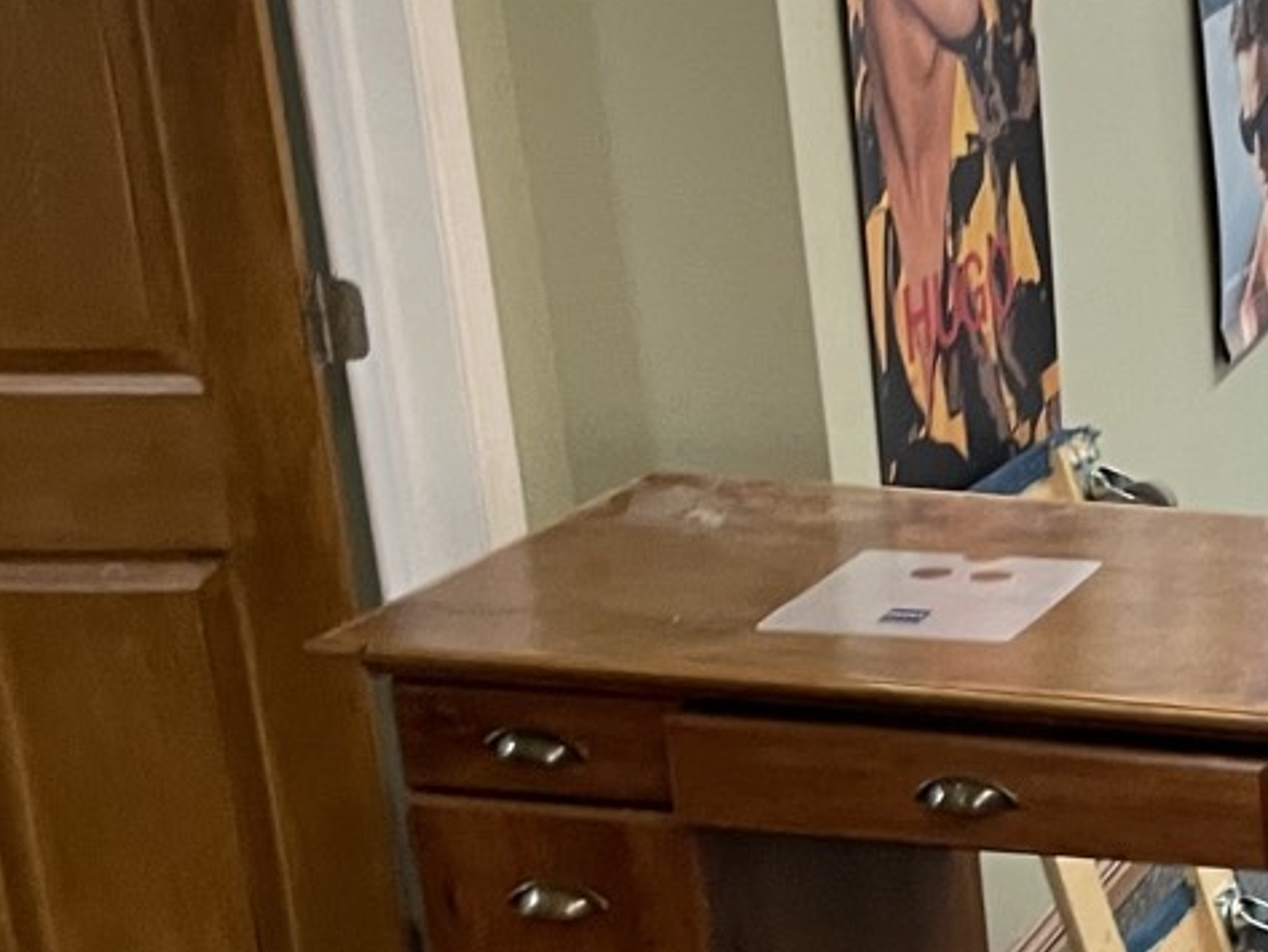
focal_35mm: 99
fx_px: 3627
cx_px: 2196
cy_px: 872
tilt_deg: -22.0
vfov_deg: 14.8
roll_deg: -2.5
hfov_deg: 16.8
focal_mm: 4.2
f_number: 1.6
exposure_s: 1/60
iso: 125
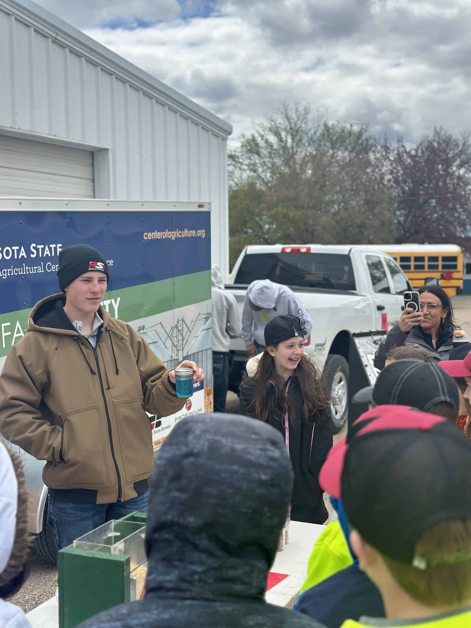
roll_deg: +0.0
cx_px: 236
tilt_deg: -3.0
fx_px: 871
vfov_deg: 39.7
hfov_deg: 30.3
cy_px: 314
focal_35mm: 48
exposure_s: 1/5000
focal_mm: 6.86
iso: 100
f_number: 1.78
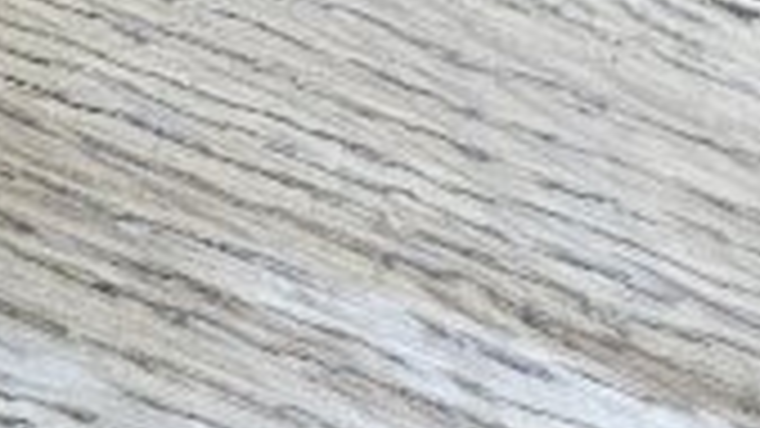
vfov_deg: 5.1
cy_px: -1892
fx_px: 3587
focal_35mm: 178
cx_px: -989
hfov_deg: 10.6
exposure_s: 1/100
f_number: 1.7
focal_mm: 6.3
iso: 640
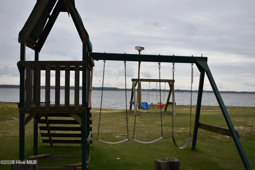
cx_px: 128
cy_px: 85
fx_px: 308
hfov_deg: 45.0
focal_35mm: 44
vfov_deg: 30.8
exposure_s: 1/1250
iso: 400
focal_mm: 29
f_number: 5
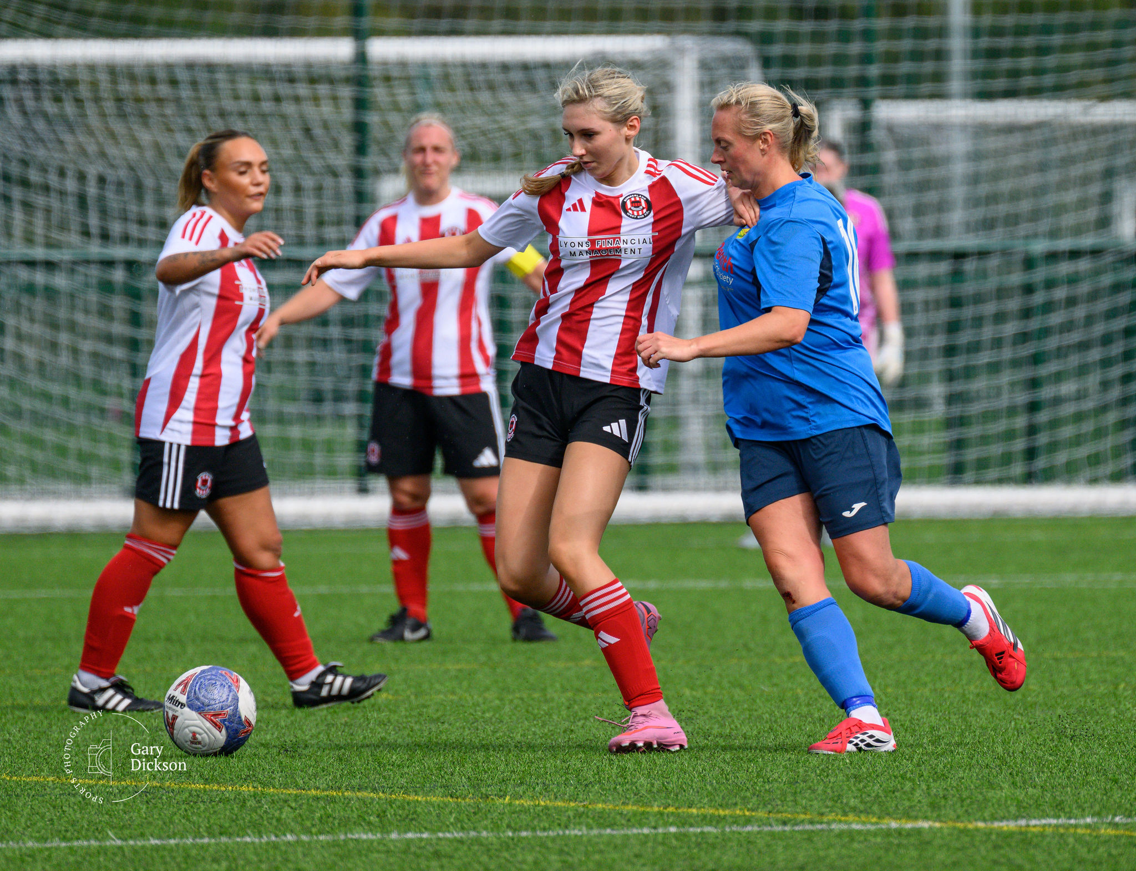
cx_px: 814
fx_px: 22997
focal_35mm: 695
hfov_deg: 2.8
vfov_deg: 2.2
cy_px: 250
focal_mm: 400
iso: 500
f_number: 5.6
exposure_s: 1/1600
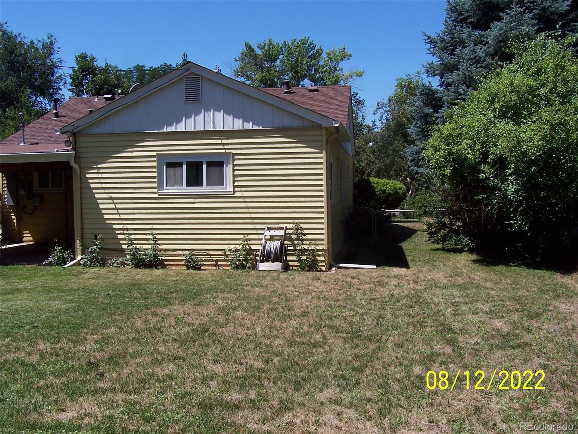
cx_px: 289
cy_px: 217
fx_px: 635
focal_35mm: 38
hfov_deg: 49.0
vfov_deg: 37.7
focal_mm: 6.3
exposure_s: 1/350
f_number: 5.6
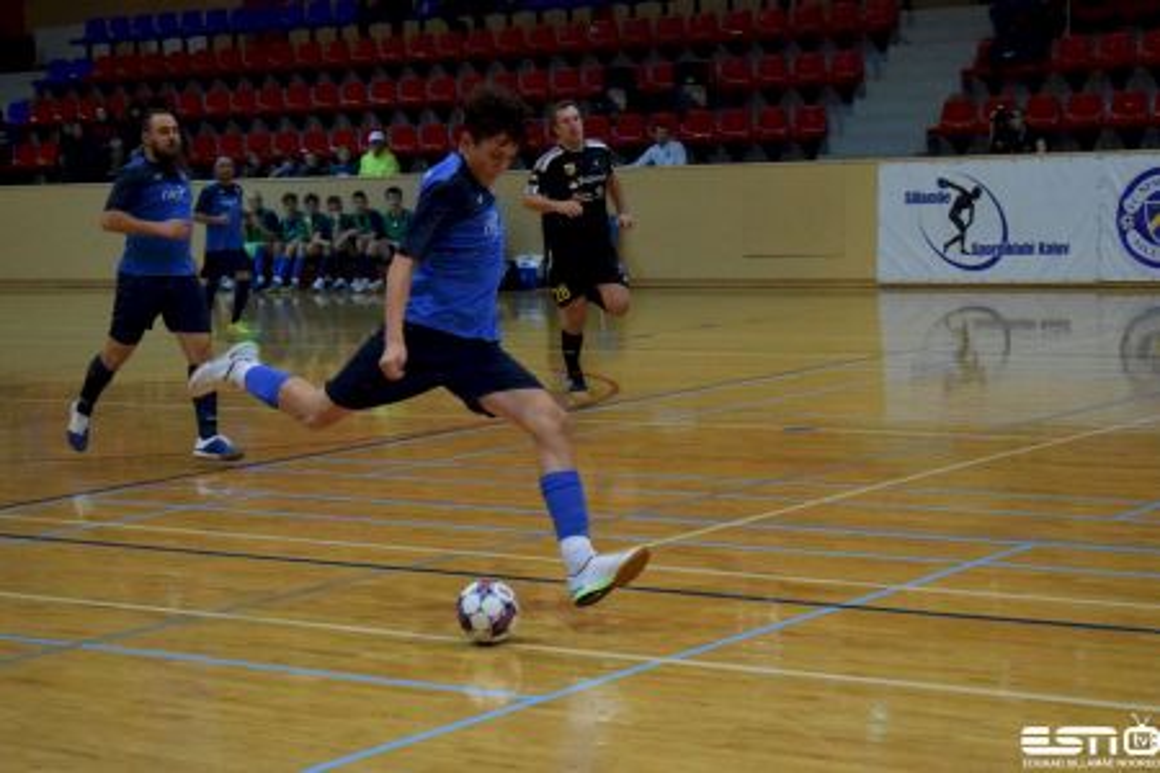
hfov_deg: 24.6
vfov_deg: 16.6
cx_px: 580
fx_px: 2658
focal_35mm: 82
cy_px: 386
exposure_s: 1/500
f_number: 5.6
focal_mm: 55
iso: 8000
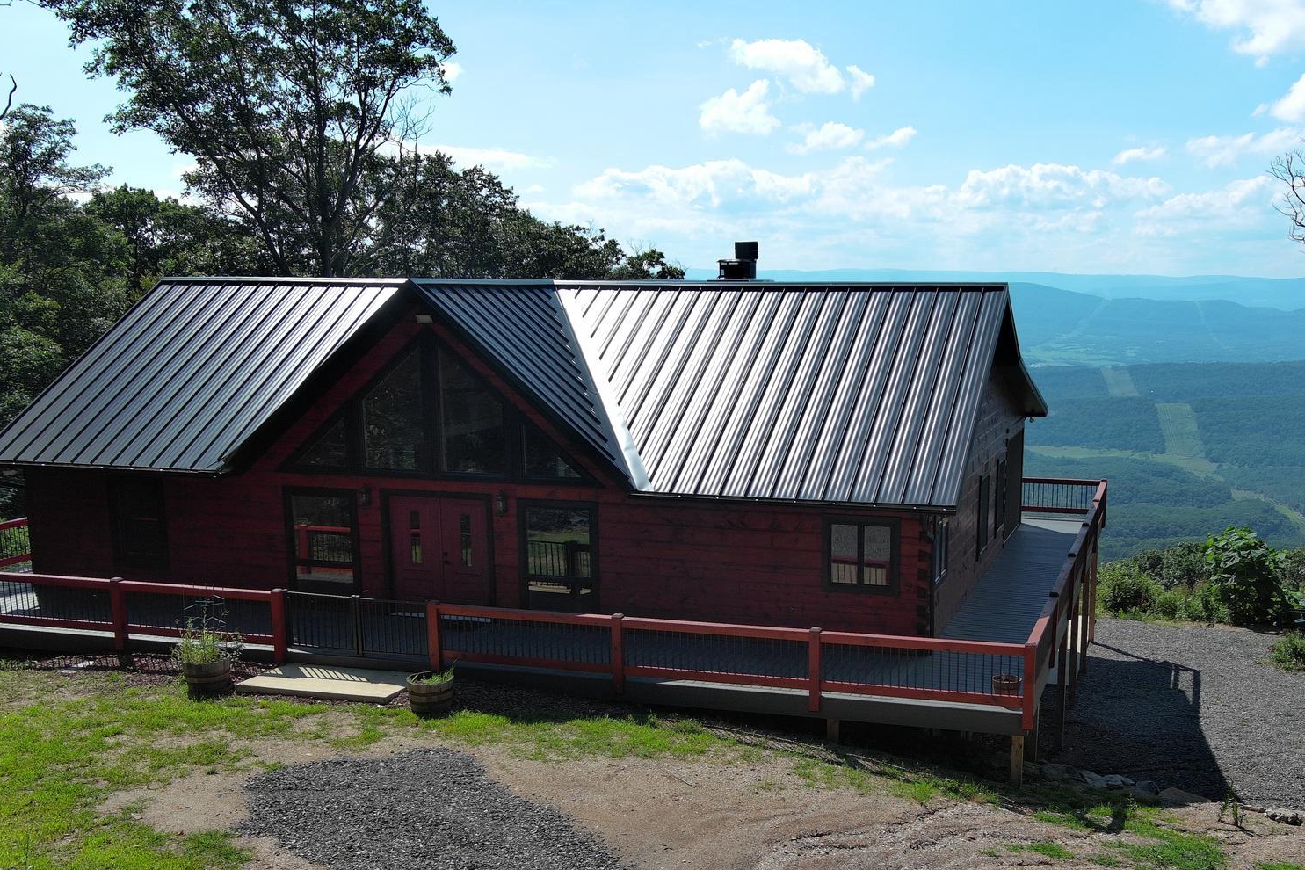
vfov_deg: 33.3
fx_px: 1450
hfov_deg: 48.1
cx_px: 799
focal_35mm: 40
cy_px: 530
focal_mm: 10.57
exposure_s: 1/1733
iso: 100
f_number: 2.8
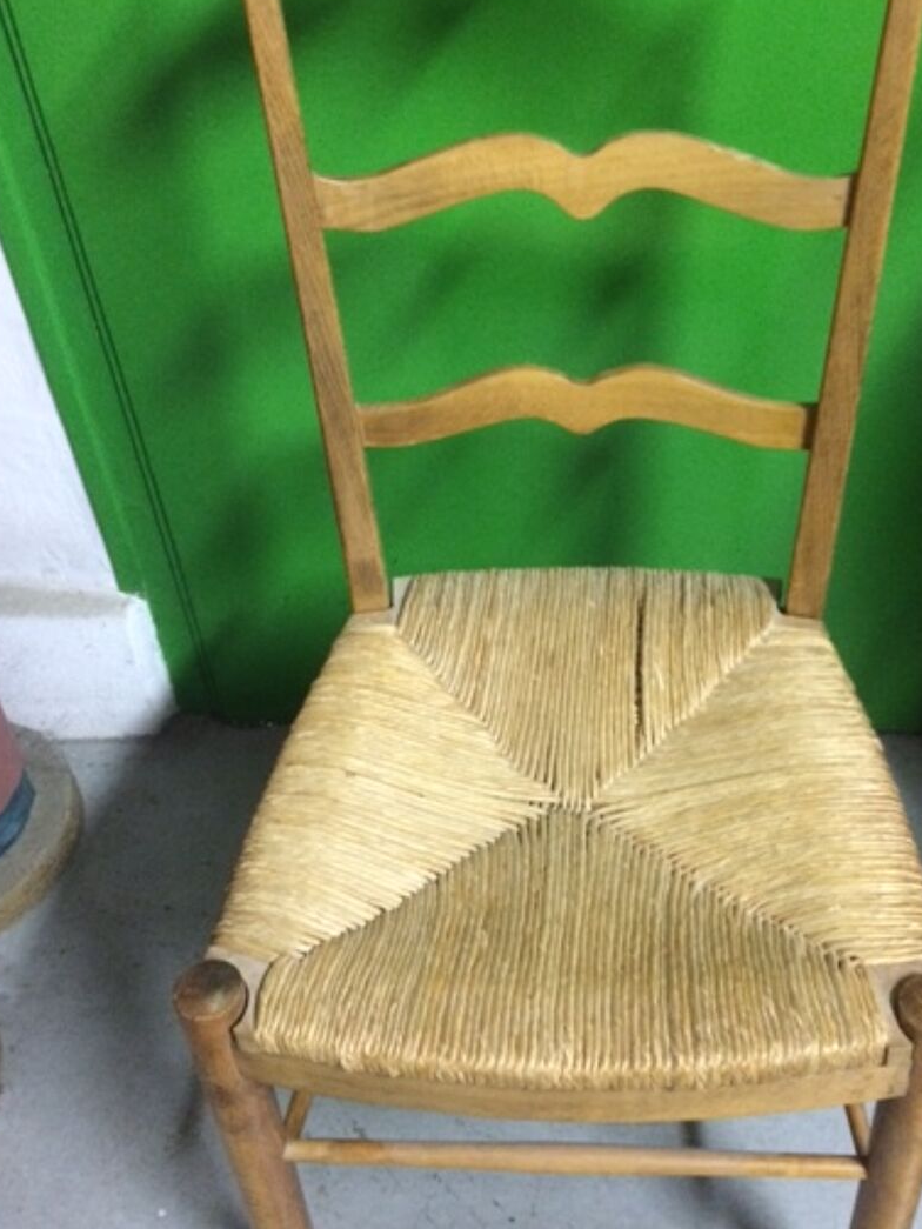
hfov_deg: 38.5
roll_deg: +3.9
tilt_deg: -43.9
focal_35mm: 37
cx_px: 554
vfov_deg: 50.1
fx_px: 1314
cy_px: 602
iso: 320
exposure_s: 1/17
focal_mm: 4.15
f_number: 2.2
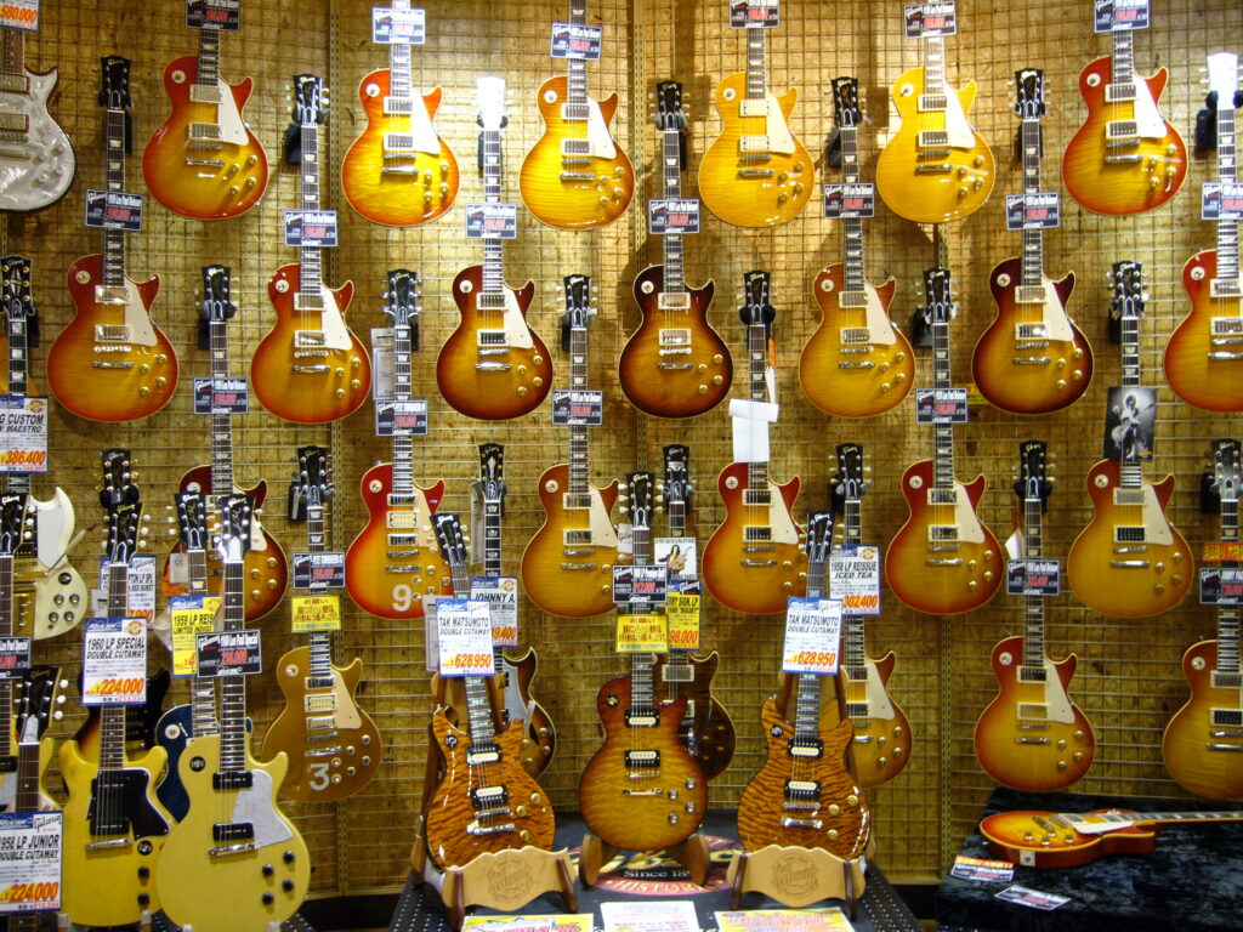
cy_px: 466
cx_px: 622
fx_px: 1257
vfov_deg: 40.7
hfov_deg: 52.6
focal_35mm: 35
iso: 100
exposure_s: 1/15
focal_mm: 5.8
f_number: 2.8
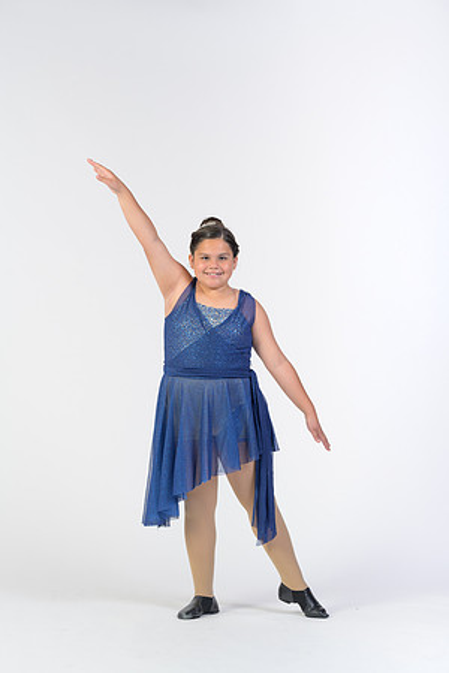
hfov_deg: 14.1
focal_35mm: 97
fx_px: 1815
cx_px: 224
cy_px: 336
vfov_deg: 21.0
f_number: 6.3
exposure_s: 1/160
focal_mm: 97
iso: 400
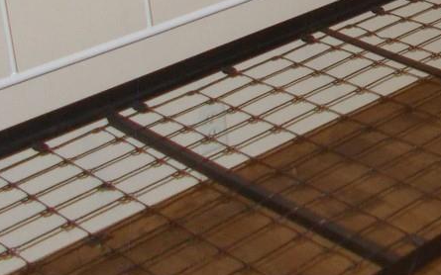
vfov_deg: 12.3
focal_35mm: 99
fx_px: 1190
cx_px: 599
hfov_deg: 19.2
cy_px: -187
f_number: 3.2
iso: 200
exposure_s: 1/25
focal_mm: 4.6
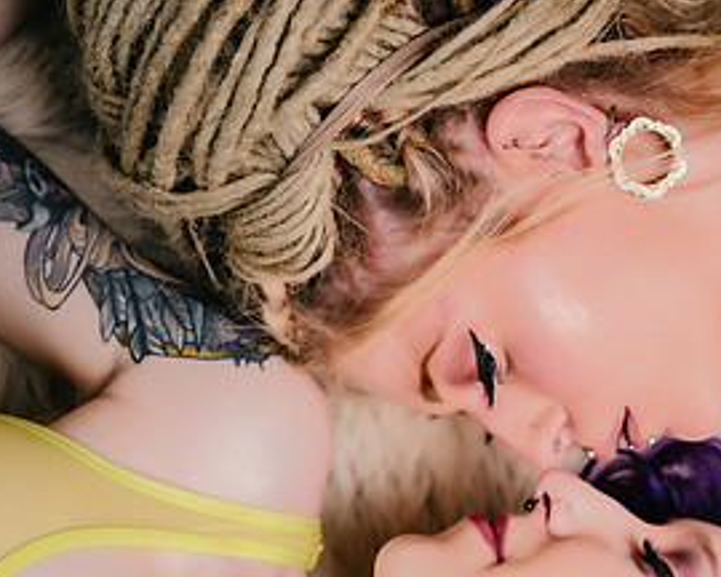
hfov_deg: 17.8
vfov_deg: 14.4
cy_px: 417
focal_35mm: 107
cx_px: 545
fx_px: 2283
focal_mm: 64
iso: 100
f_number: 4
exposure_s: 1/125
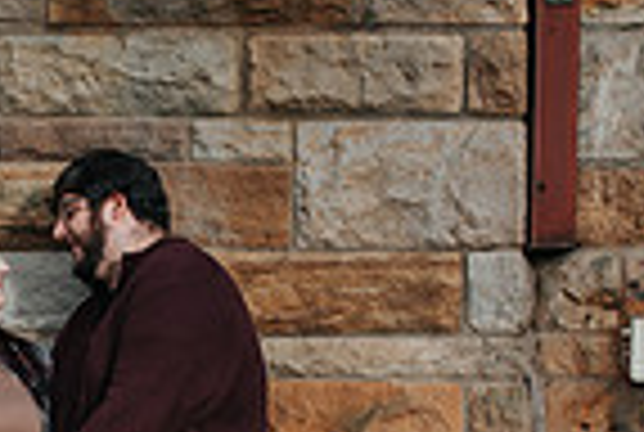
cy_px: 474
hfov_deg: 13.1
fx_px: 2779
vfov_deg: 8.8
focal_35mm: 155
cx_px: 68
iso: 180
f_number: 2.8
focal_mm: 35
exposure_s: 1/500
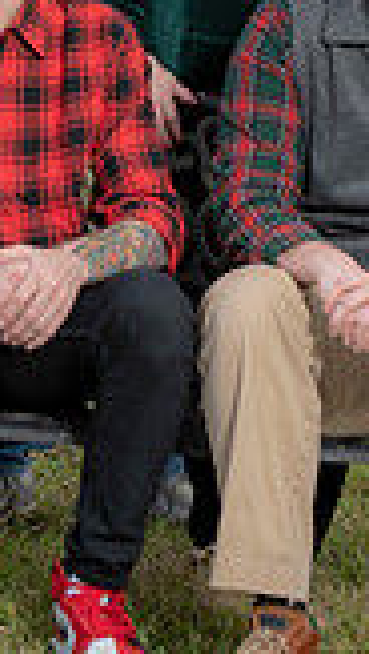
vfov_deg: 8.7
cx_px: 136
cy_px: 60
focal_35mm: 246
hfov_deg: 4.9
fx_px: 4268
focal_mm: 85
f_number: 5
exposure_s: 1/200
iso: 320
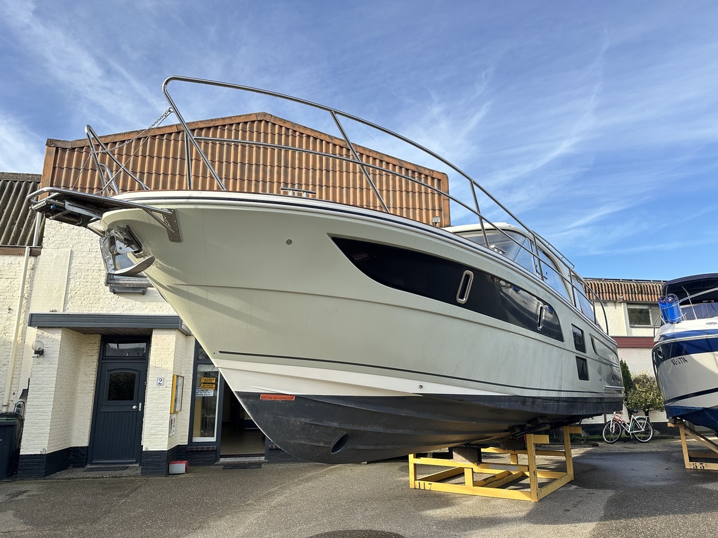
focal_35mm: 24
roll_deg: +0.6
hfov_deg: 71.6
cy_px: 269
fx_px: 498
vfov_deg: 56.8
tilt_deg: +14.2
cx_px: 359
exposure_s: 1/980
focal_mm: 6.86
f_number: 1.78
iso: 80
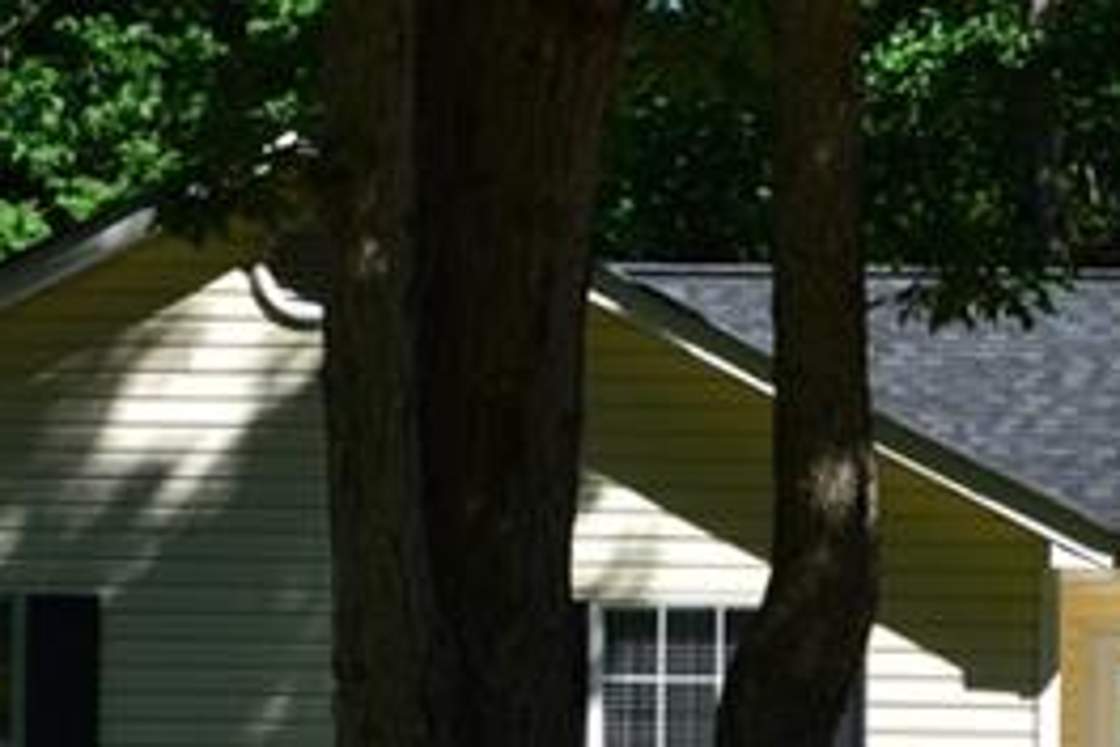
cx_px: 772
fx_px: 3982
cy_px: 632
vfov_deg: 10.7
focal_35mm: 128
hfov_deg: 16.0
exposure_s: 1/400
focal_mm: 22
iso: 400
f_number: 11
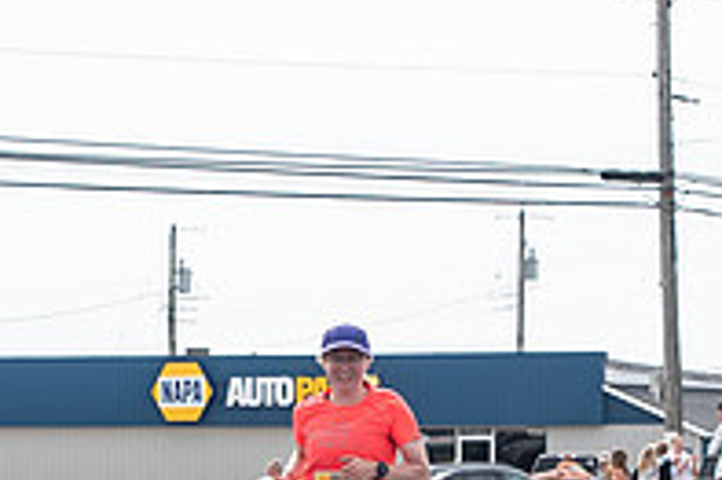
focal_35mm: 178
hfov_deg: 11.6
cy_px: 477
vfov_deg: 7.7
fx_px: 3567
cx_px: 336
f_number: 4
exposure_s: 1/3200
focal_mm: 35
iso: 800
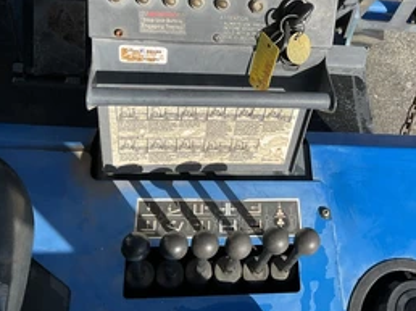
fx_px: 540
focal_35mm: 45
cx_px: 289
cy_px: 93
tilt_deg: -54.6
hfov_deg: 41.4
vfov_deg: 31.8
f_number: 1.8
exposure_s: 1/1221
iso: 16
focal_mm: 3
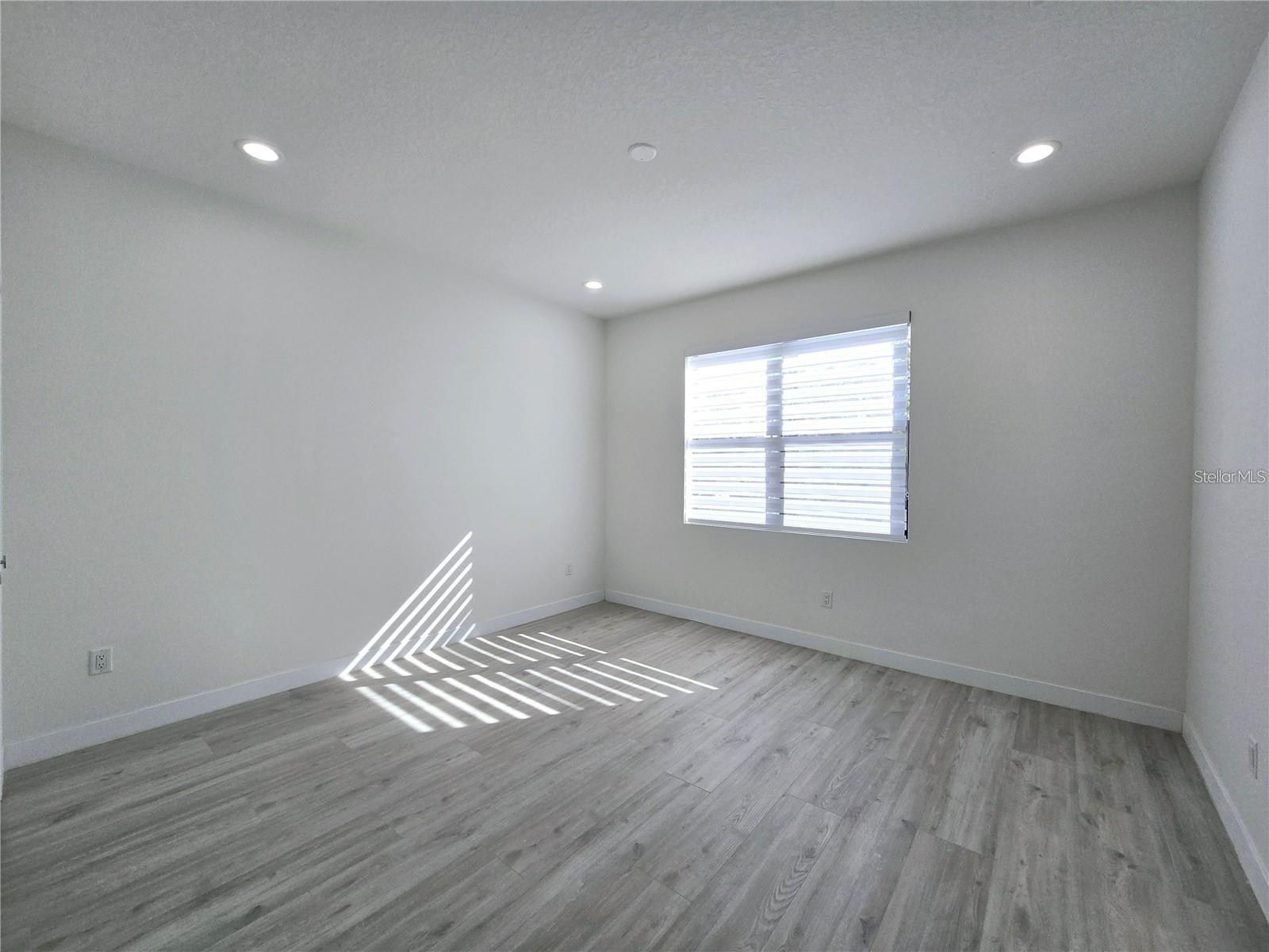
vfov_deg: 89.9
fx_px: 477
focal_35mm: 13
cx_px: 634
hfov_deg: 106.2
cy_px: 476
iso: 50
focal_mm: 2.2
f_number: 2.2
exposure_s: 1/333
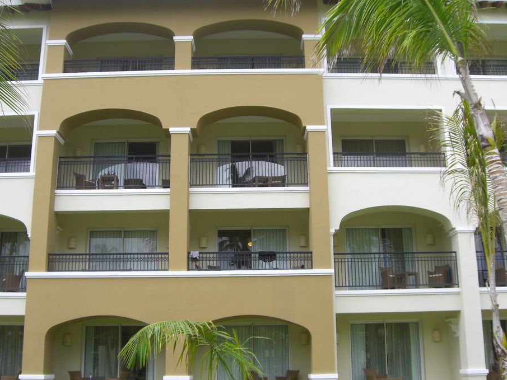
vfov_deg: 33.6
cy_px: 196
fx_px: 630
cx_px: 248
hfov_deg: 43.8
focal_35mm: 43
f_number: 2.7
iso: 64
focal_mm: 6.2
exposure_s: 1/500
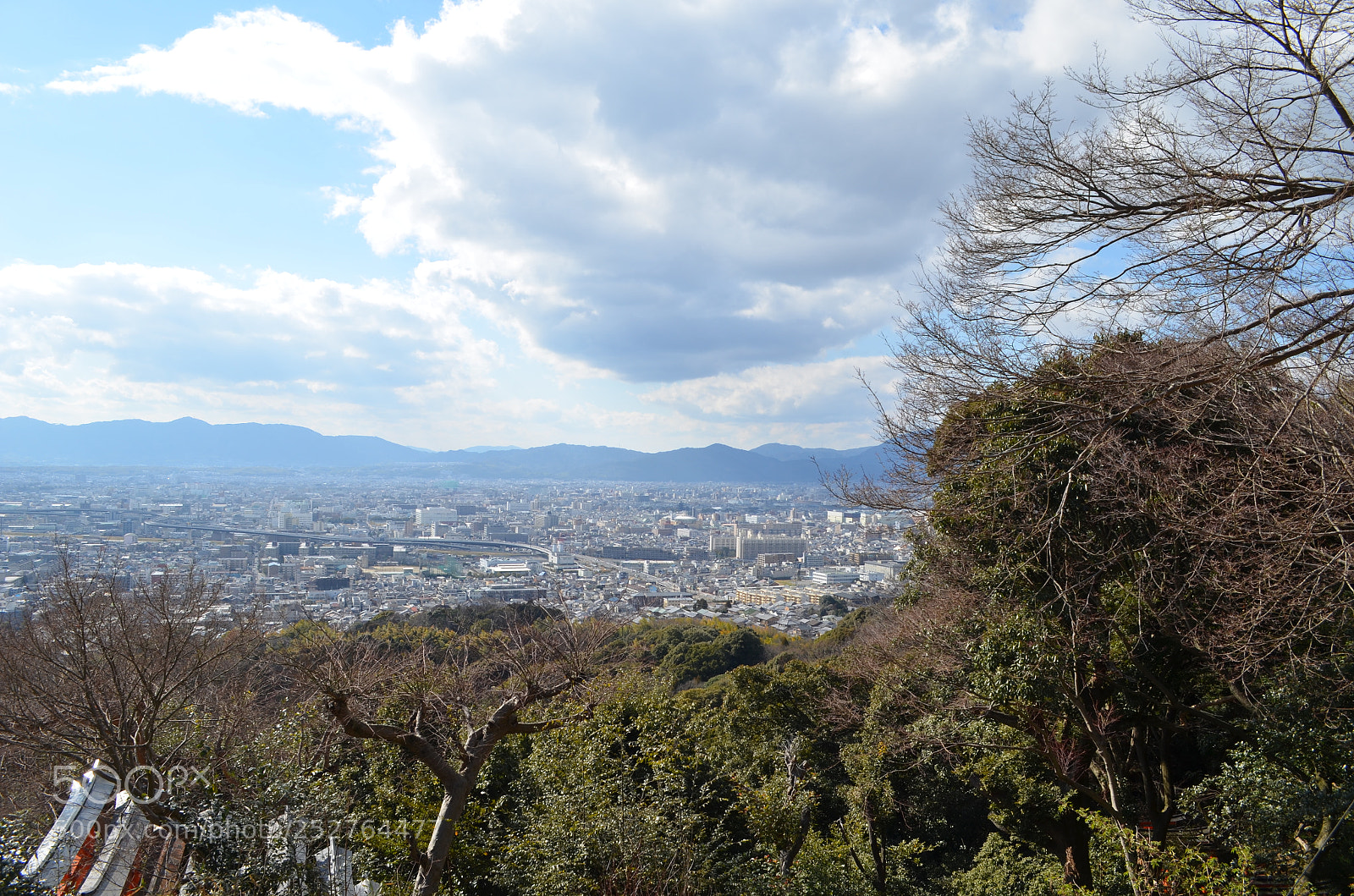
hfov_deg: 67.5
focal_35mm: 27
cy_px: 448
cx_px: 677
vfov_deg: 47.7
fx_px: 1013
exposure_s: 1/250
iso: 100
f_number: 8
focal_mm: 18
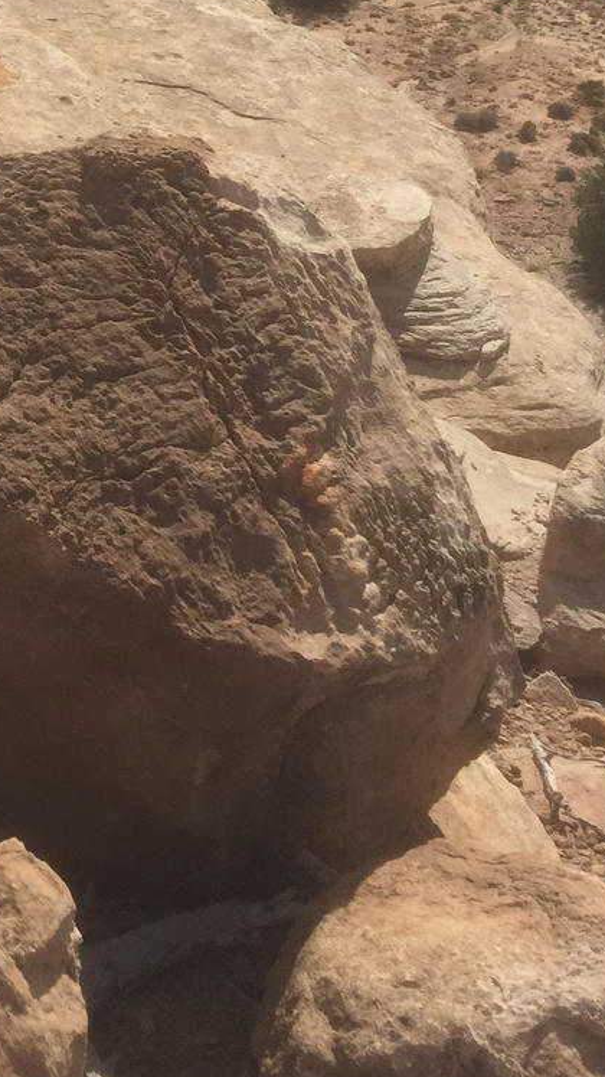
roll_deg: +0.6
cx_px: -135
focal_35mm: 65
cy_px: -17
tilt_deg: -20.0
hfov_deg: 17.6
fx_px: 1854
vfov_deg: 30.0
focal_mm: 4.15
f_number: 2.2
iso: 32
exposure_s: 1/3968
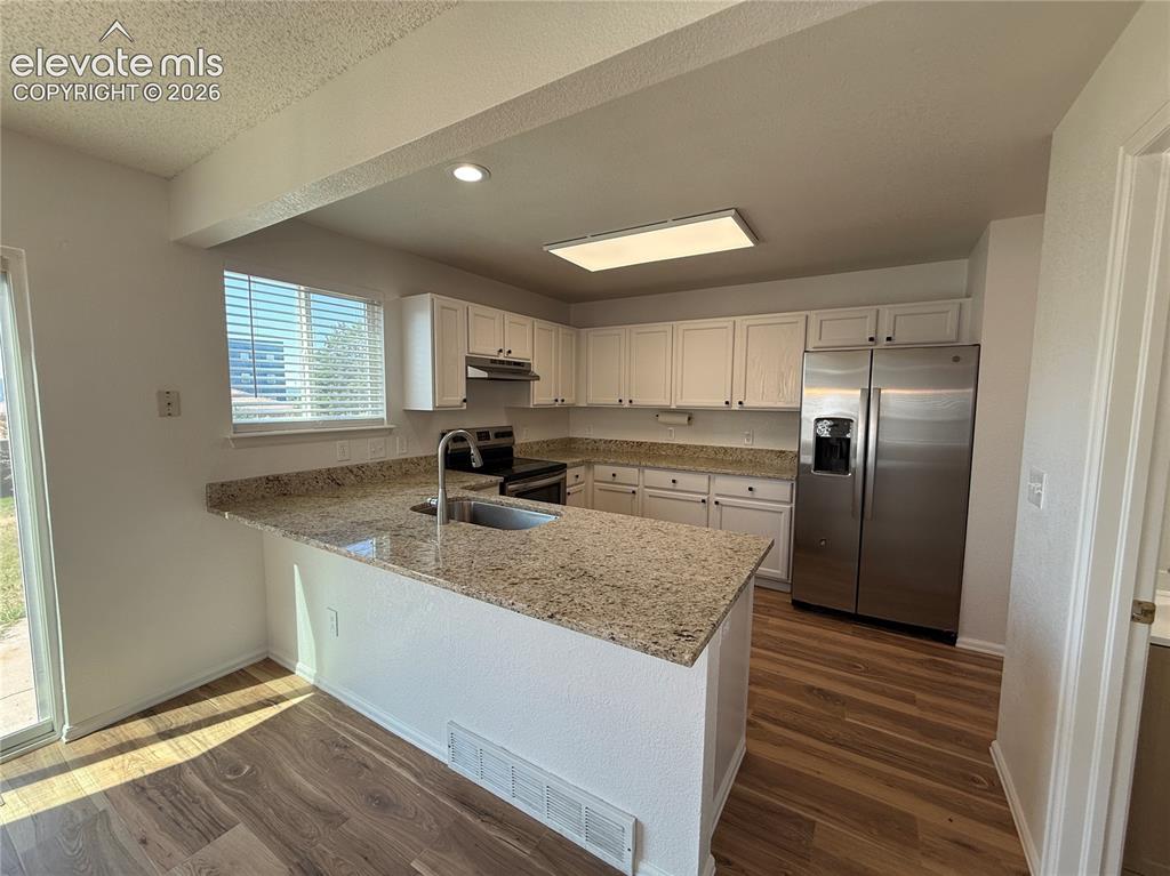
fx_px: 473
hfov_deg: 102.1
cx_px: 585
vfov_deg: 85.6
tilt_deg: -5.4
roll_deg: -0.8
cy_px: 438
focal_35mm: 14
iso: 64
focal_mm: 2.22
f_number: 2.2
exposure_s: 1/120
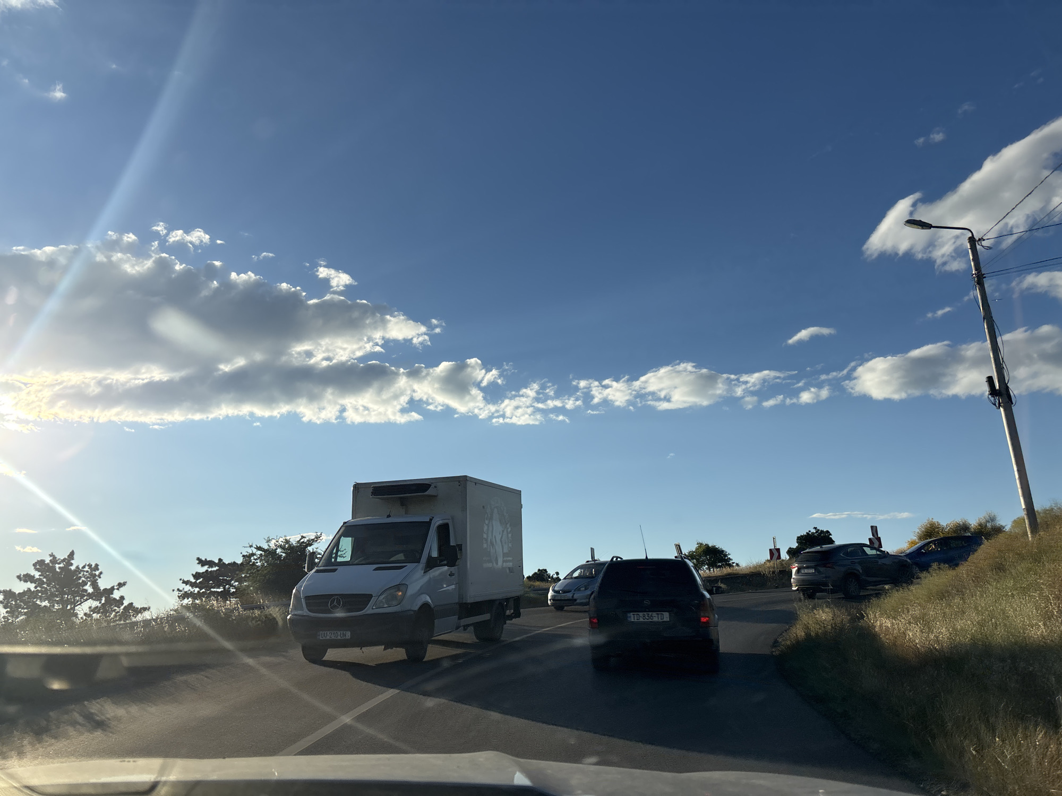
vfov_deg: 53.1
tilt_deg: +11.0
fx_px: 798
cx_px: 531
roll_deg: -1.9
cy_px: 398
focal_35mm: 26
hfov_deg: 67.3
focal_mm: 5.96
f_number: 1.6
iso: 50
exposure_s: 1/4854
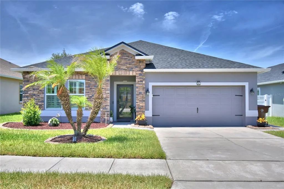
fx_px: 213
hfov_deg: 67.4
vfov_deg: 47.9
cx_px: 142
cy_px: 94
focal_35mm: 27
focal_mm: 18
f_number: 5.6
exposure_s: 1/800
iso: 100
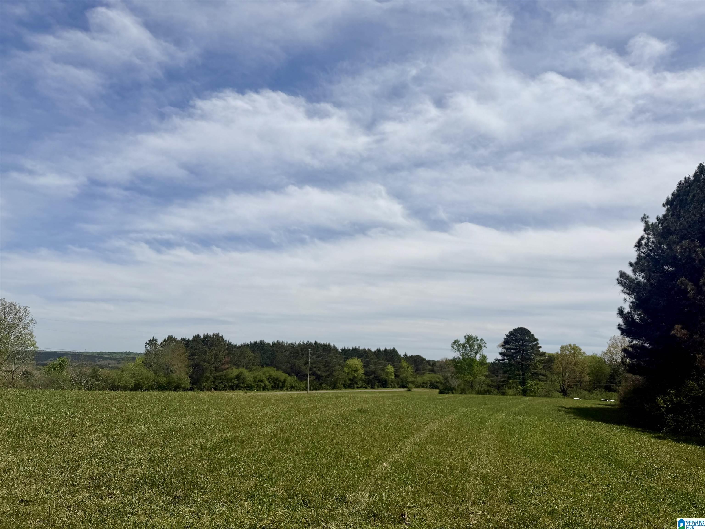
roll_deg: -1.3
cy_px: 264
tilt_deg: +11.1
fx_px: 489
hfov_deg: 71.6
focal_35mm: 24
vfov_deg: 56.8
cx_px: 352
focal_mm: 6.76
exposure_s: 1/14286
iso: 80
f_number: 1.78
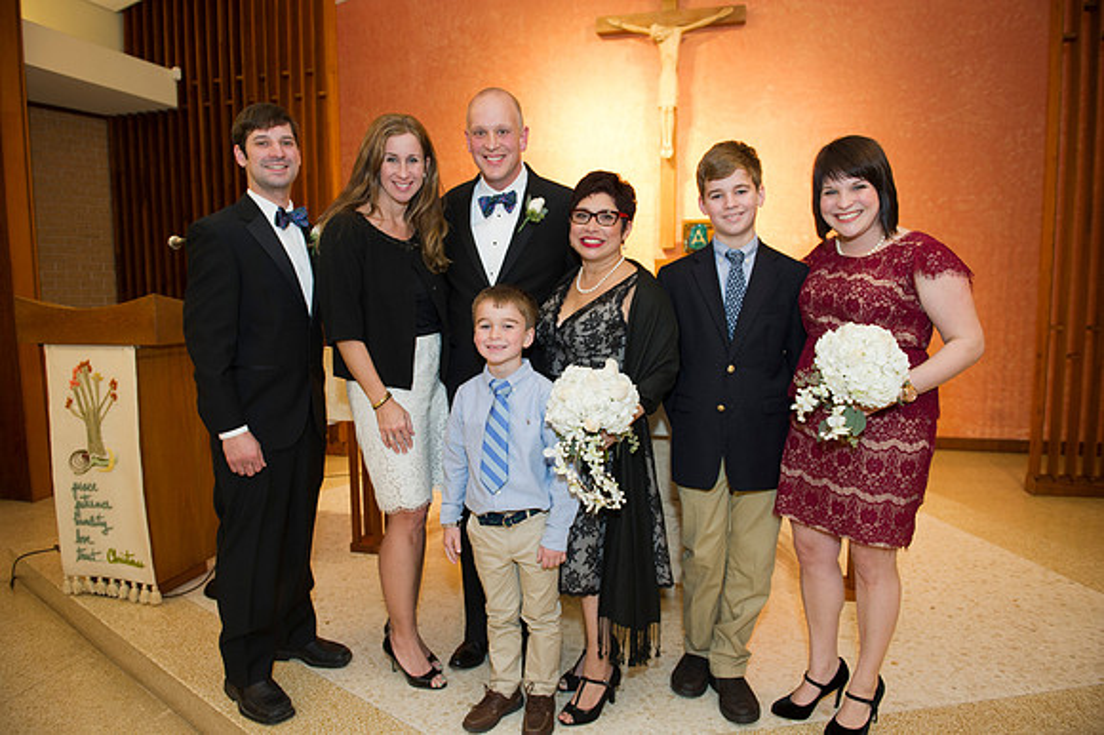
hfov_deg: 73.8
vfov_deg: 53.1
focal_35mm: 24
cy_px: 368
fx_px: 736
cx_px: 552
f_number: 4
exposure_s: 1/160
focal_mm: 24
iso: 1600
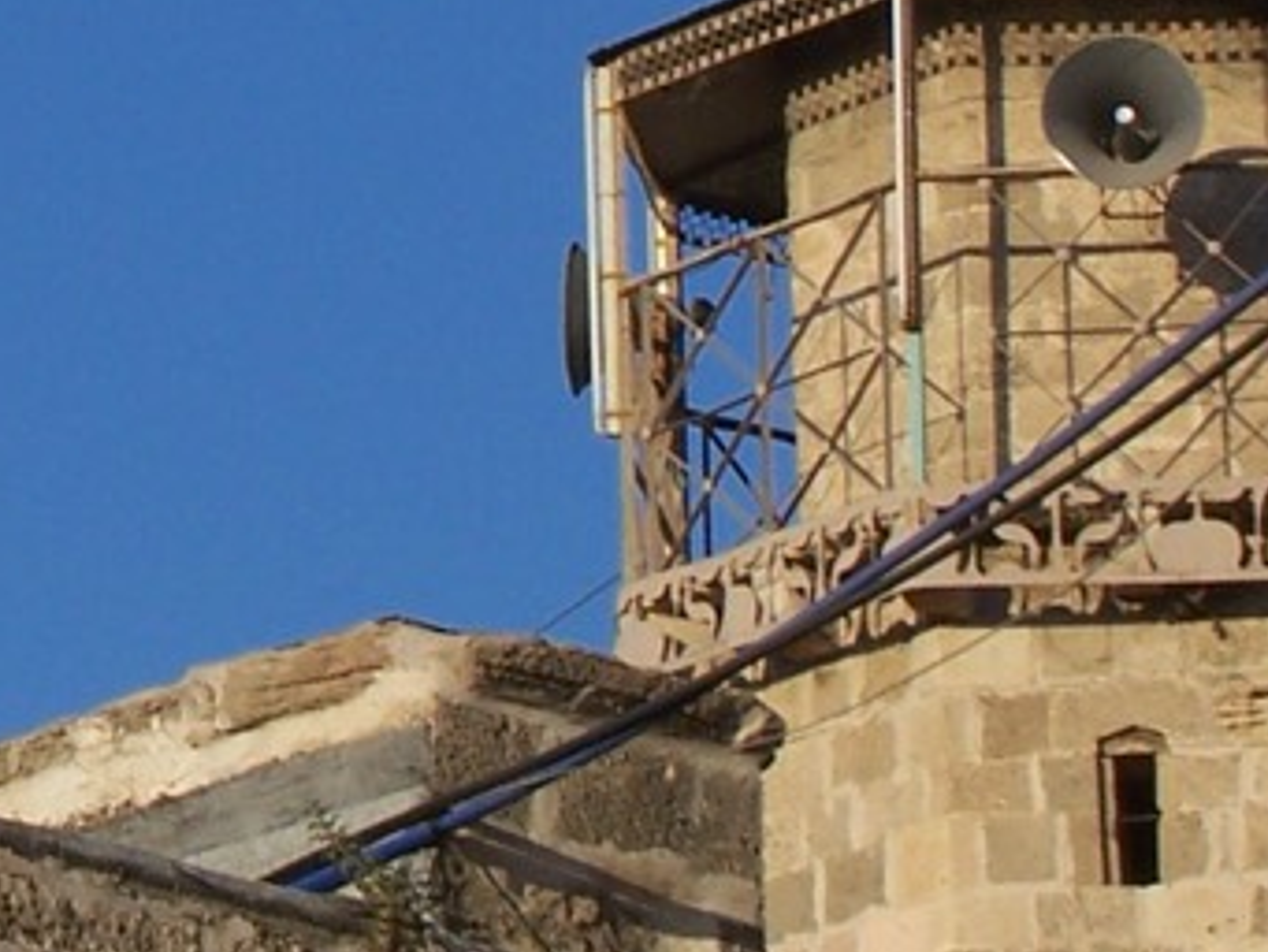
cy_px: -264
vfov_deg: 4.1
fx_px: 13155
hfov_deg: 5.5
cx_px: -305
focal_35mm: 359
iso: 80
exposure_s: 1/500
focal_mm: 17.5
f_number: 5.6
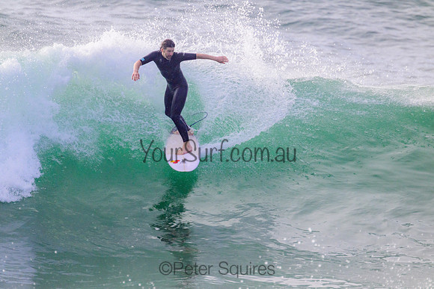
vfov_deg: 1.7
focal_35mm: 800
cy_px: 144
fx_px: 9646
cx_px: 217
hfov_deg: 2.6
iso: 1400
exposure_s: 1/2000
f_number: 11
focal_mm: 800
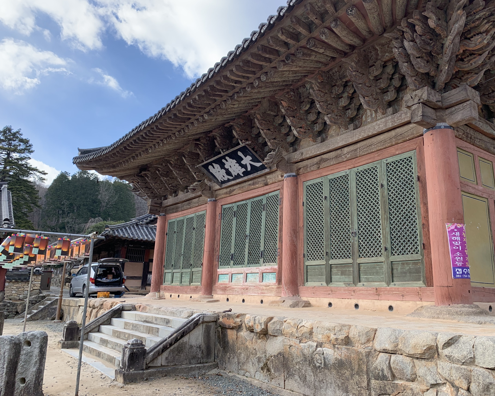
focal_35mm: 28
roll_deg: -2.4
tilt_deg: +13.3
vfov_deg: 51.5
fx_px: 410
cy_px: 197
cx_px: 267
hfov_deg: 62.1
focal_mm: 4.25
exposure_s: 1/743
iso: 25
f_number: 1.8
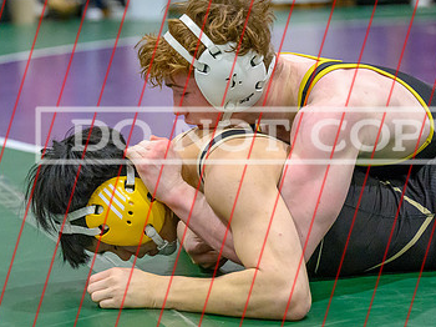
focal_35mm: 137
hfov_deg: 14.4
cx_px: 232
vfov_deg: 10.8
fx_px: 1724
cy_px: 92
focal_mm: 70
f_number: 2.8
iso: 9000
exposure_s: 1/800
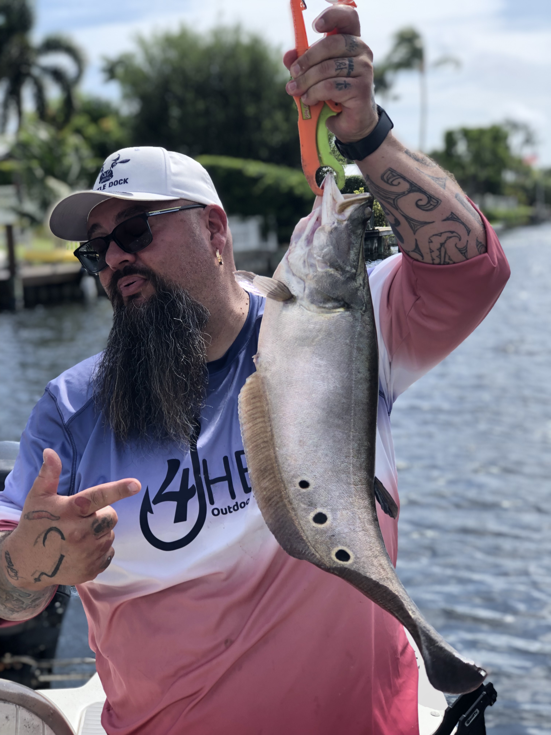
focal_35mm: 57
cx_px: 276
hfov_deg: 25.7
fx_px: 1210
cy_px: 368
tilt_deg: -3.1
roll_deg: +2.8
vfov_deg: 33.8
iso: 20
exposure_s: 1/304
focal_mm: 6.6
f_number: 2.8
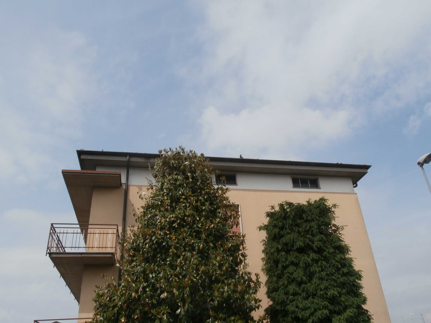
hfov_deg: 60.0
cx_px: 216
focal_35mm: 30
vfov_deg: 46.8
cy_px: 162
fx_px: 374
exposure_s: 1/1600
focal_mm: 5.36
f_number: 3.5
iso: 100
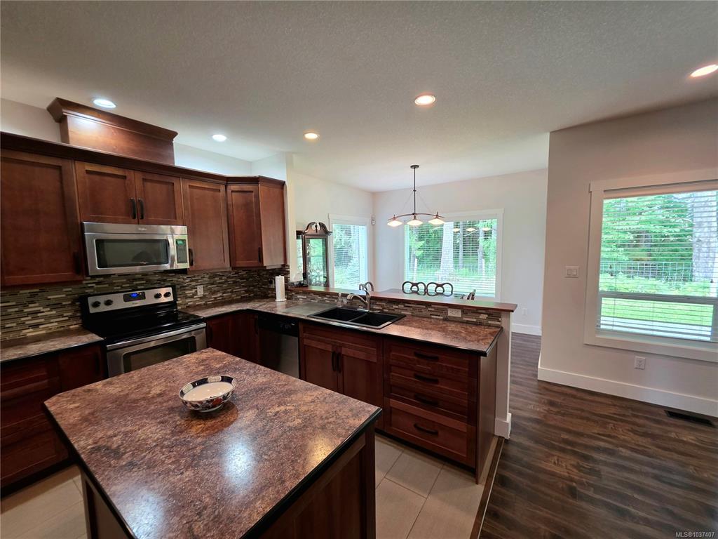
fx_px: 270
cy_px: 270
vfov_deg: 89.9
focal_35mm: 13
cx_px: 359
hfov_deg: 106.2
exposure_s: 1/60.2
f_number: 1.9
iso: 160
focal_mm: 2.2
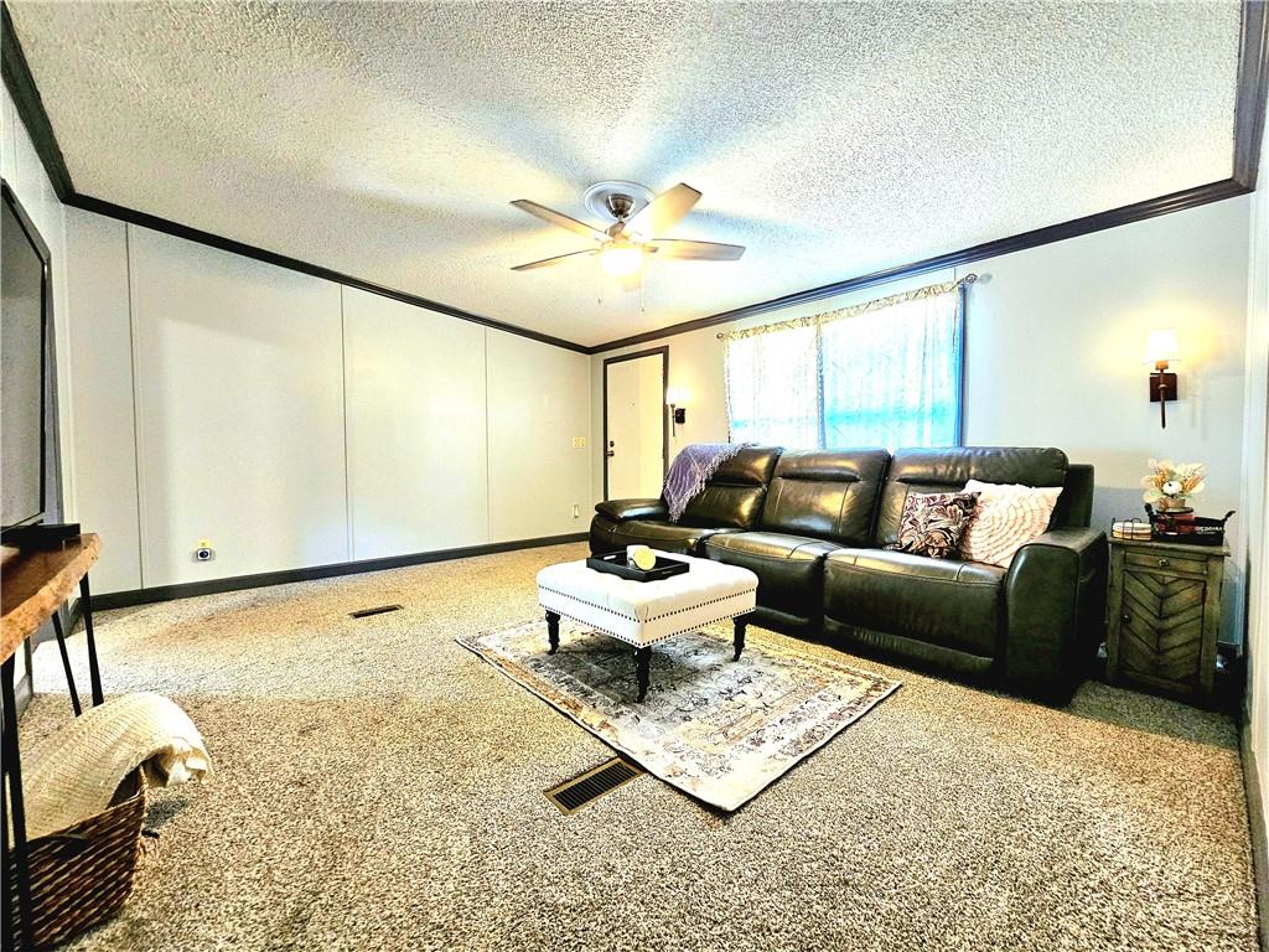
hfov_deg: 106.2
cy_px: 476
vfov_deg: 89.9
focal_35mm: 13
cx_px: 634
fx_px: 477
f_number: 2.2
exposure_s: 1/30
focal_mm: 2.2
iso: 320
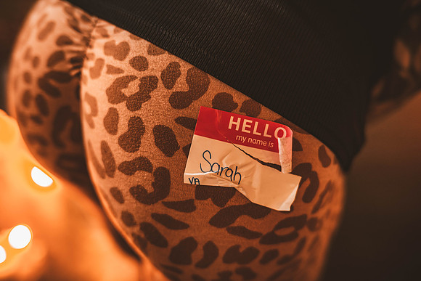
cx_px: 210
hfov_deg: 48.4
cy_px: 140
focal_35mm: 40
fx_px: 468
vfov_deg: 33.4
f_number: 2
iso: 1000
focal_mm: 40
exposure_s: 1/40
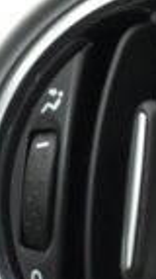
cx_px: 244
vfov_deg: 10.6
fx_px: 1499
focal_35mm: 203
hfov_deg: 5.9
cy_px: 101
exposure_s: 1/125
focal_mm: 18
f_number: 3.5
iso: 1600
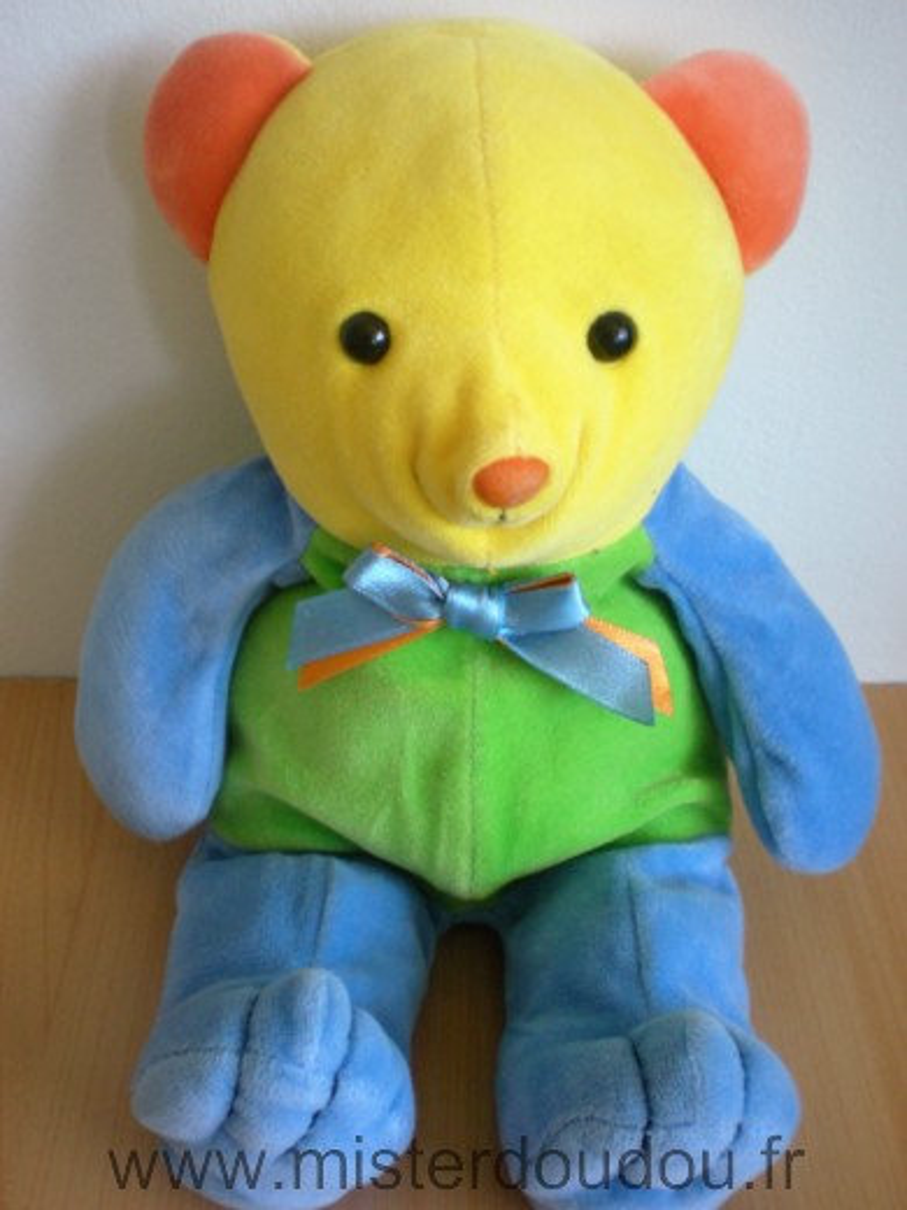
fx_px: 1328
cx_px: 454
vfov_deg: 49.0
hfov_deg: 37.7
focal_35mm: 38
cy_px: 605
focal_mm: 6.3
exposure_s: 1/49
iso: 200
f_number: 3.1
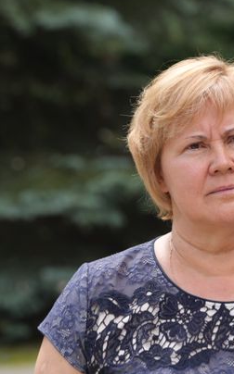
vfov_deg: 8.9
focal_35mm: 236
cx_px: 100
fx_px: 2411
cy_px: 162
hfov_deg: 5.6
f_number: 5.6
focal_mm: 134
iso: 160
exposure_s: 1/200
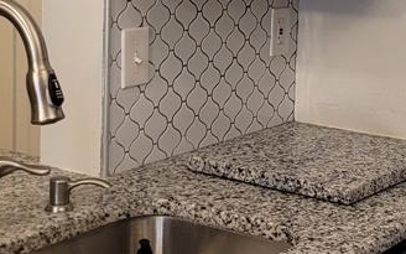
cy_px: 28
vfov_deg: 15.0
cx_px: 369
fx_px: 952
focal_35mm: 86
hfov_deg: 23.4
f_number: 1.8
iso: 320
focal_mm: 5.4
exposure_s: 1/120
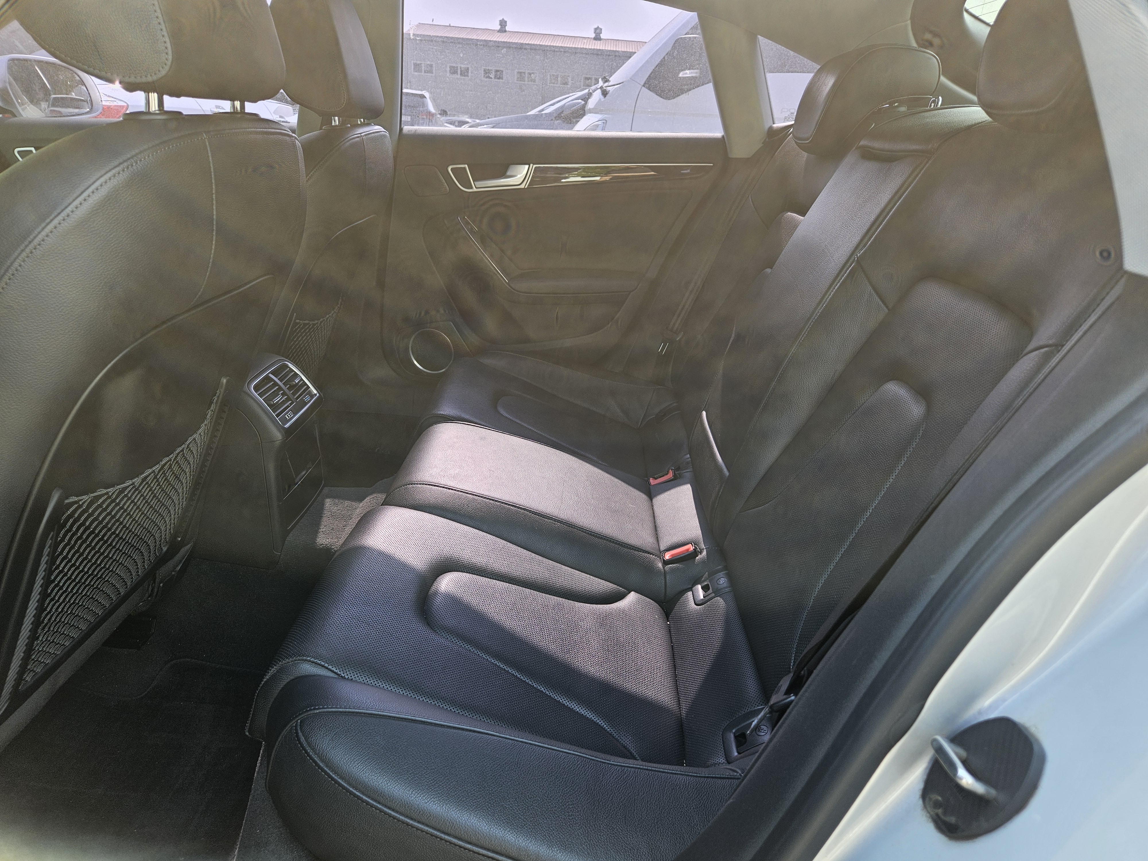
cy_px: 430
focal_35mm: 23
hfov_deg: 73.9
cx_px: 574
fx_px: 763
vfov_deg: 58.9
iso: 25
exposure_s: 1/120
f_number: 1.8
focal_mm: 5.4
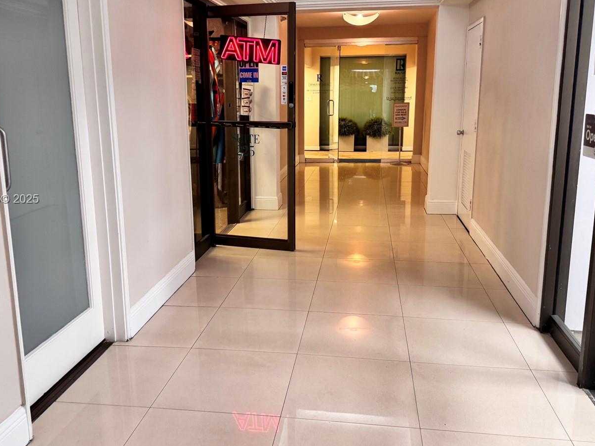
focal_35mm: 32
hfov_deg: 56.8
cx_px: 281
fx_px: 550
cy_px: 200
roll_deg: -1.5
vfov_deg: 44.1
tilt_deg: -13.3
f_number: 1.78
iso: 160
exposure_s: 1/60
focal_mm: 6.76
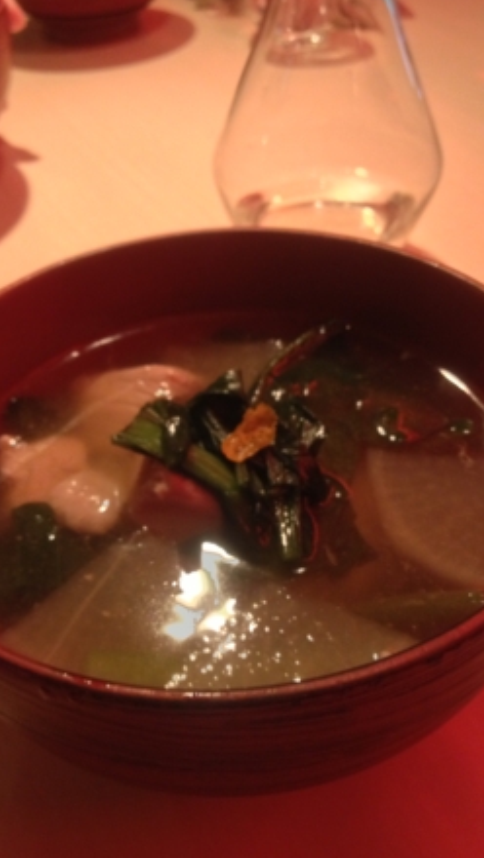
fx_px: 888
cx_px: 228
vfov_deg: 51.6
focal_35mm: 39
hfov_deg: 30.5
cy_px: 429
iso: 320
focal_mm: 4.28
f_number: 2.4
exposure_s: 1/20
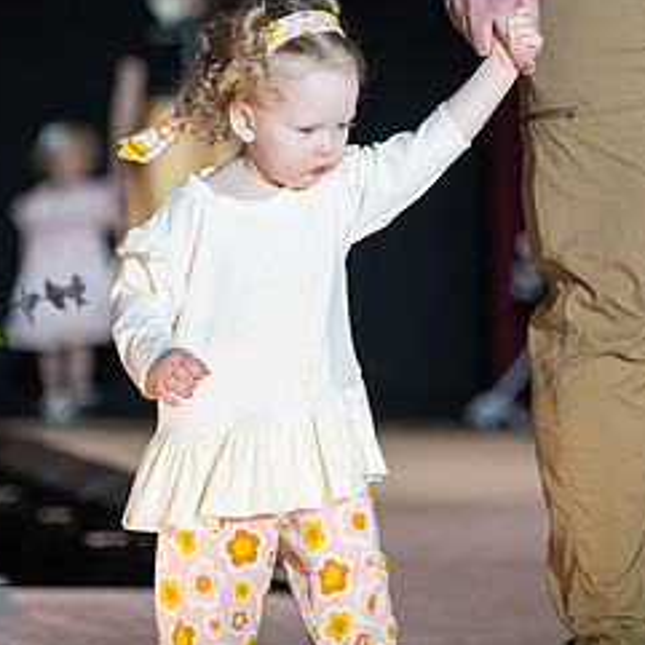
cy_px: 249
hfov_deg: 5.4
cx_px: 593
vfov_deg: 5.4
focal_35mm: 322
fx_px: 6788
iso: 640
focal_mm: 125
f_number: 2.8
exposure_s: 1/640
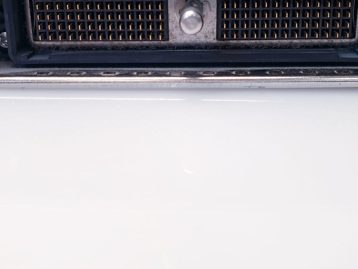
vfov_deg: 32.5
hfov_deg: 42.9
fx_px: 455
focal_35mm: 44
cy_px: 81
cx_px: 187
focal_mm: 4.3
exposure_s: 1/50
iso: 80
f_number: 2.4
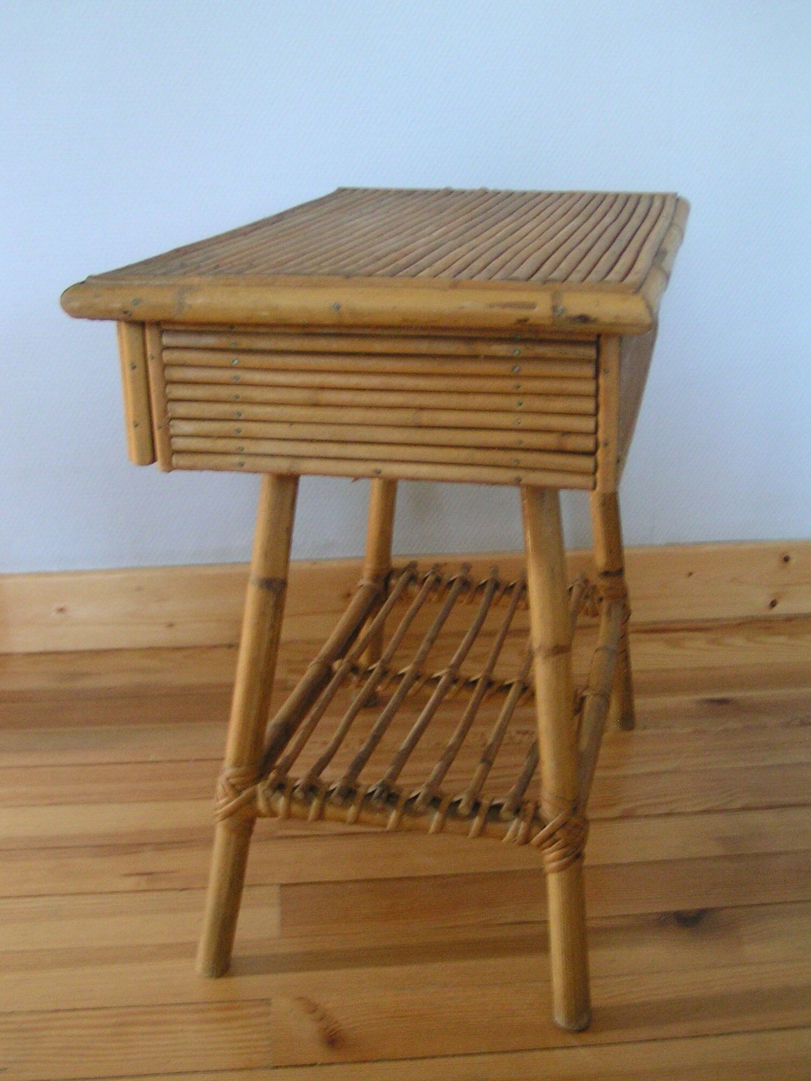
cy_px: 540
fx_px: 1281
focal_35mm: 41
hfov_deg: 35.1
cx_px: 406
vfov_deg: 45.8
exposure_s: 1/20
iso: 200
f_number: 2.8
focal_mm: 6.3
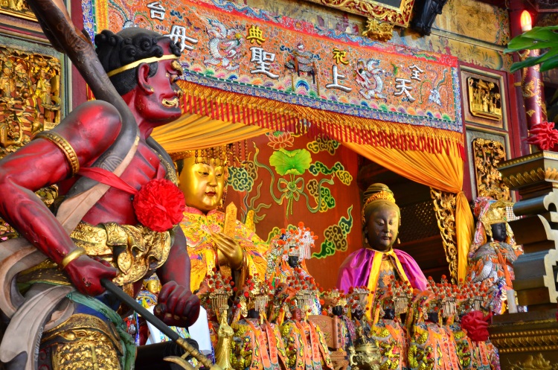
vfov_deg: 22.5
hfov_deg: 33.5
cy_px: 185
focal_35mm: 60
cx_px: 279
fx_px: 928
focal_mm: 40
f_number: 10
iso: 800
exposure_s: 1/10
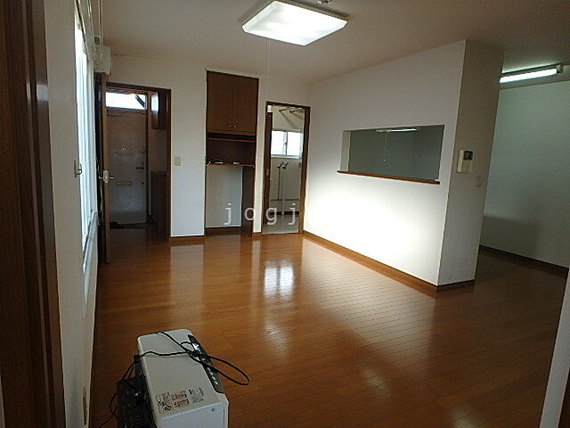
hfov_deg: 79.0
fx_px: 346
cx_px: 285
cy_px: 214
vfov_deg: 63.4
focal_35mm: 21
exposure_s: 1/80
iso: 125
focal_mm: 3.7
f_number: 3.5
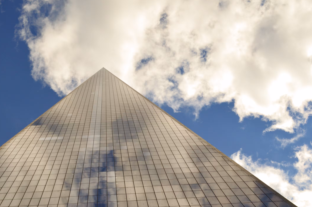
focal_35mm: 68
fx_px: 589
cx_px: 100
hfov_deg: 29.4
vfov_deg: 20.0
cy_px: 119
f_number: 11
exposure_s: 1/500
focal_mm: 32
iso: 280
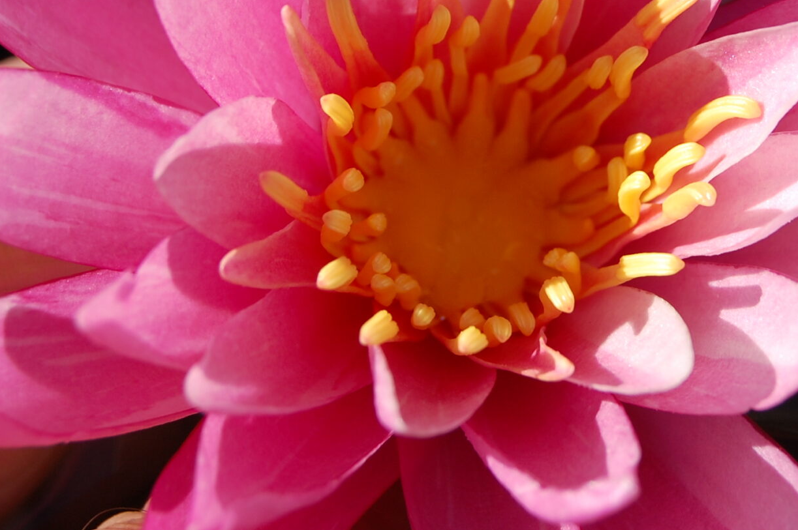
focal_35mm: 157
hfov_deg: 13.0
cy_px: 72
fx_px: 3477
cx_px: 622
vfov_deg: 8.7
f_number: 10
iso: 200
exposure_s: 1/320
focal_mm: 50
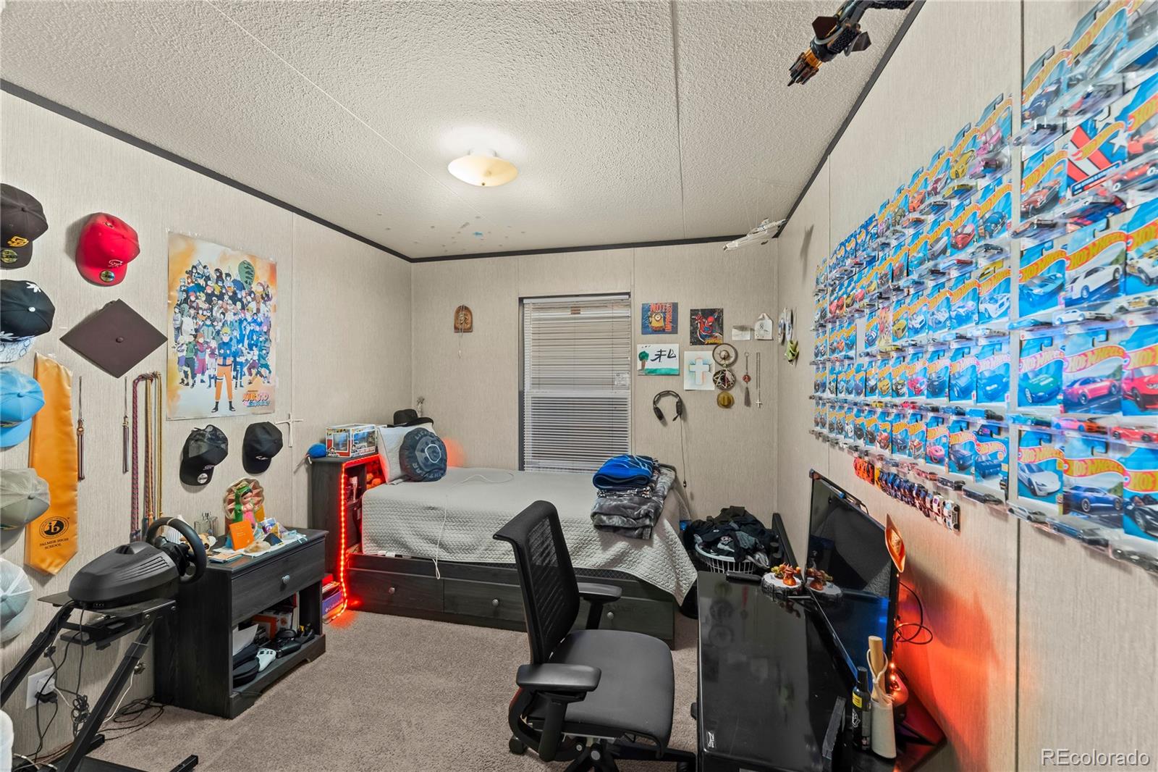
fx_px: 450
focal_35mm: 14
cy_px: 386
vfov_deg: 81.2
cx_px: 579
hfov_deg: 104.3
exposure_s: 8
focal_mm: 14
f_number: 8
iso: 500
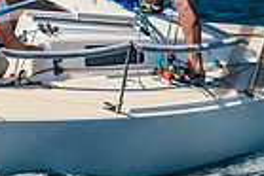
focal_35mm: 746
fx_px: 5476
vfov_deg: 1.8
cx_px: 63
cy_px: -147
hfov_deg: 2.8
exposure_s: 1/500
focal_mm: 130
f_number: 6.3
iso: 160
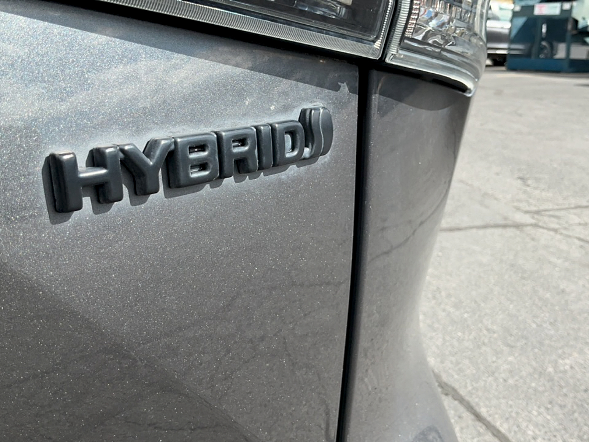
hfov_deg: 60.0
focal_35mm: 30
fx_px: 510
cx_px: 294
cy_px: 221
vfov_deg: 46.8
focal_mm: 3
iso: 25
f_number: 1.8
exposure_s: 1/1055
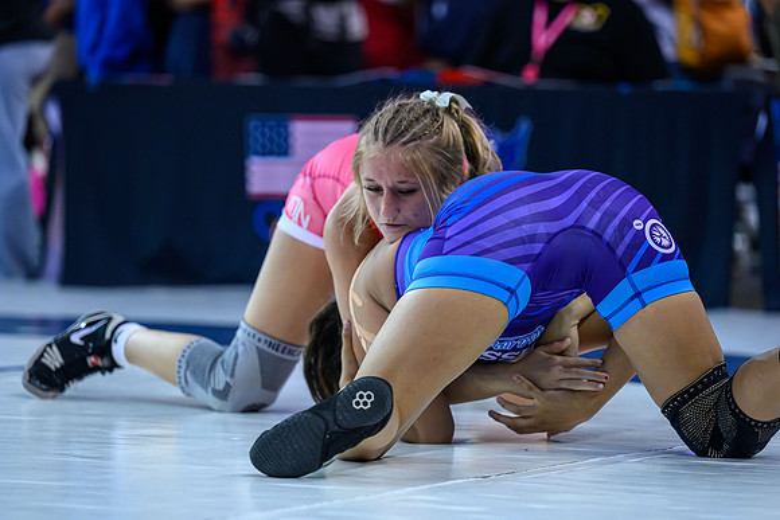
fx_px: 4142
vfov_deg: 7.2
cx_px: 390
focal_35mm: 191
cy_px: 265
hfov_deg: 10.8
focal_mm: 150
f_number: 2.8
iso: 2000
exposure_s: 1/800
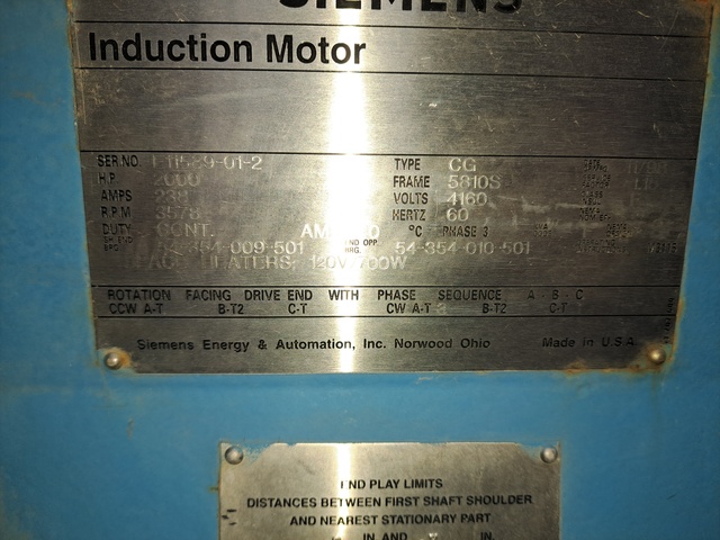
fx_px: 499
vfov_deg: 56.8
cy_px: 270
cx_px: 360
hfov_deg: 71.6
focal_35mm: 24
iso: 50
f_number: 1.8
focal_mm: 5.23
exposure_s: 1/120
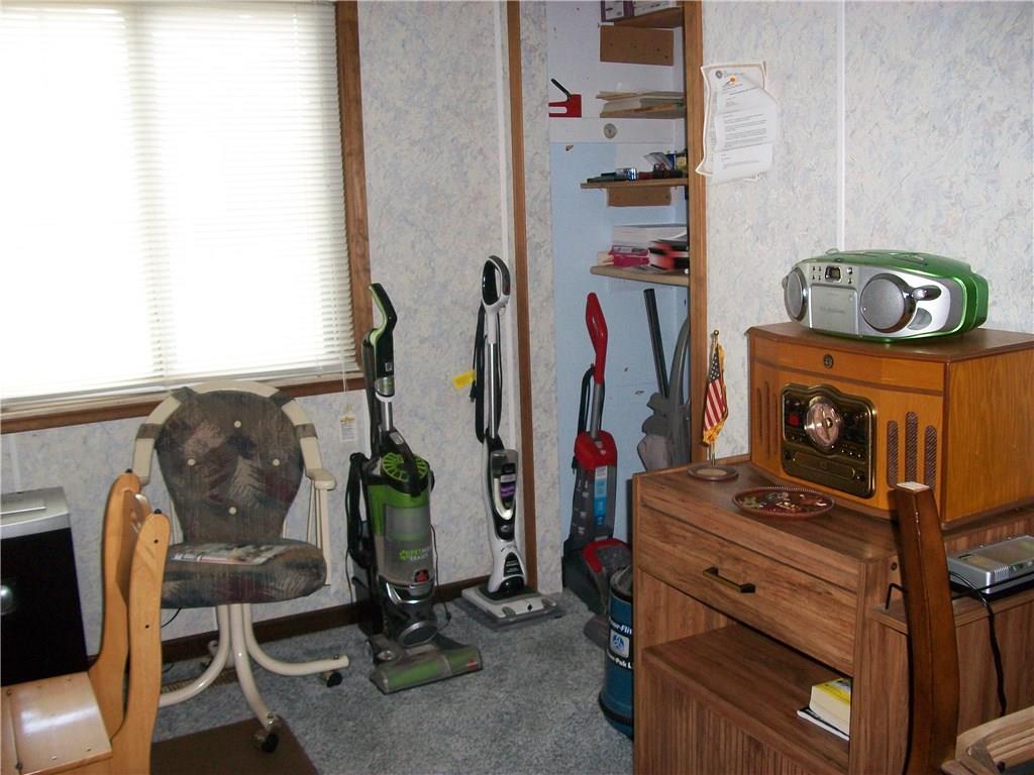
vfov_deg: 44.2
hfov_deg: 56.8
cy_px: 388
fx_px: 956
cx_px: 517
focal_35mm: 32
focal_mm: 5.7
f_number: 2.9
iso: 160
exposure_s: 1/30
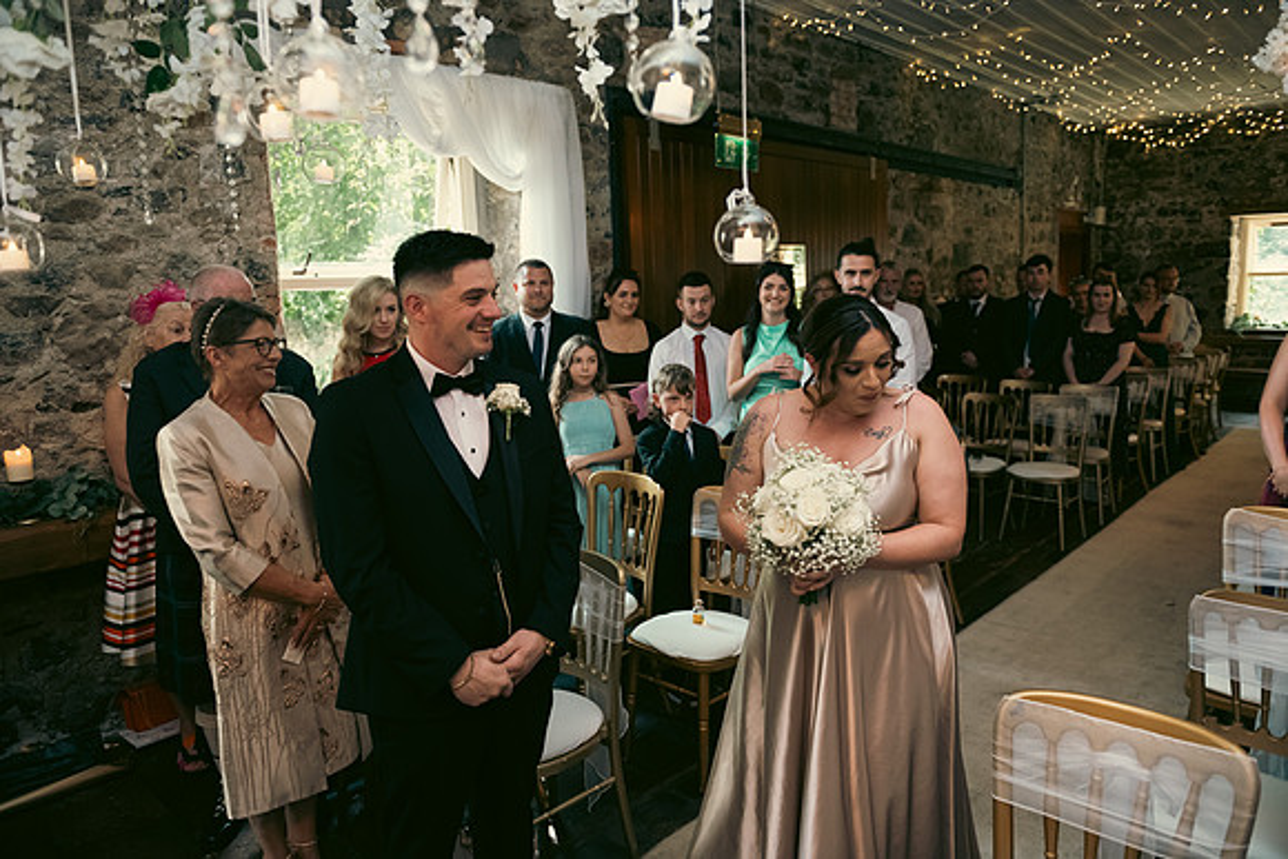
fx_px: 859
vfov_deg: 53.2
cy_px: 430
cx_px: 644
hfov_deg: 73.7
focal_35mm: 24
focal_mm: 24
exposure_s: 1/160
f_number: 3.5
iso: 1250
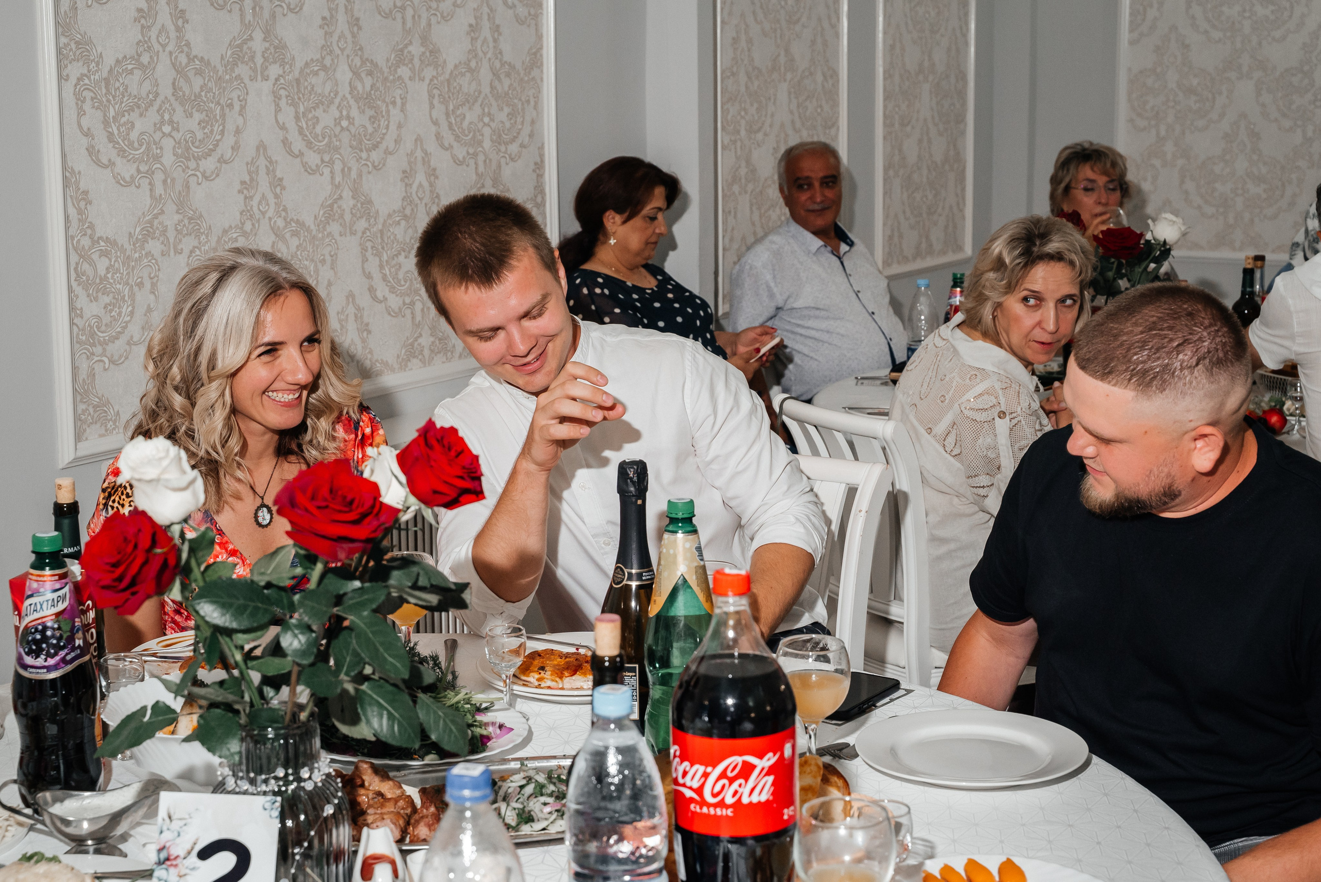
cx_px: 660
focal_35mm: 52
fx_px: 1909
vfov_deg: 26.0
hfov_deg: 38.2
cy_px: 441
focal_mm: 52
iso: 1250
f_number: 7.1
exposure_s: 1/100
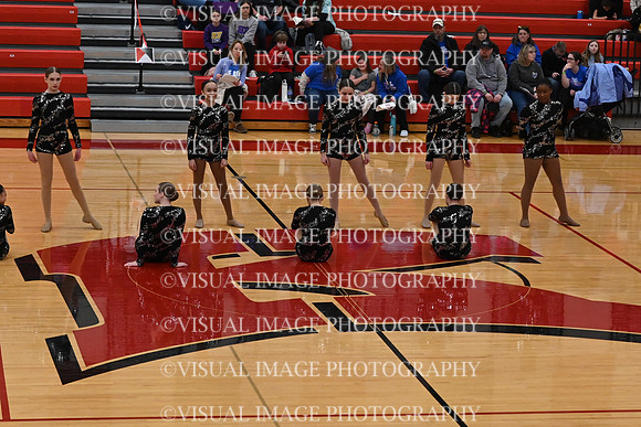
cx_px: 320
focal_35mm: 105
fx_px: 1870
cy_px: 214
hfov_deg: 19.5
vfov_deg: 13.0
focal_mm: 70
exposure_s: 1/400
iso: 5000
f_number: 4
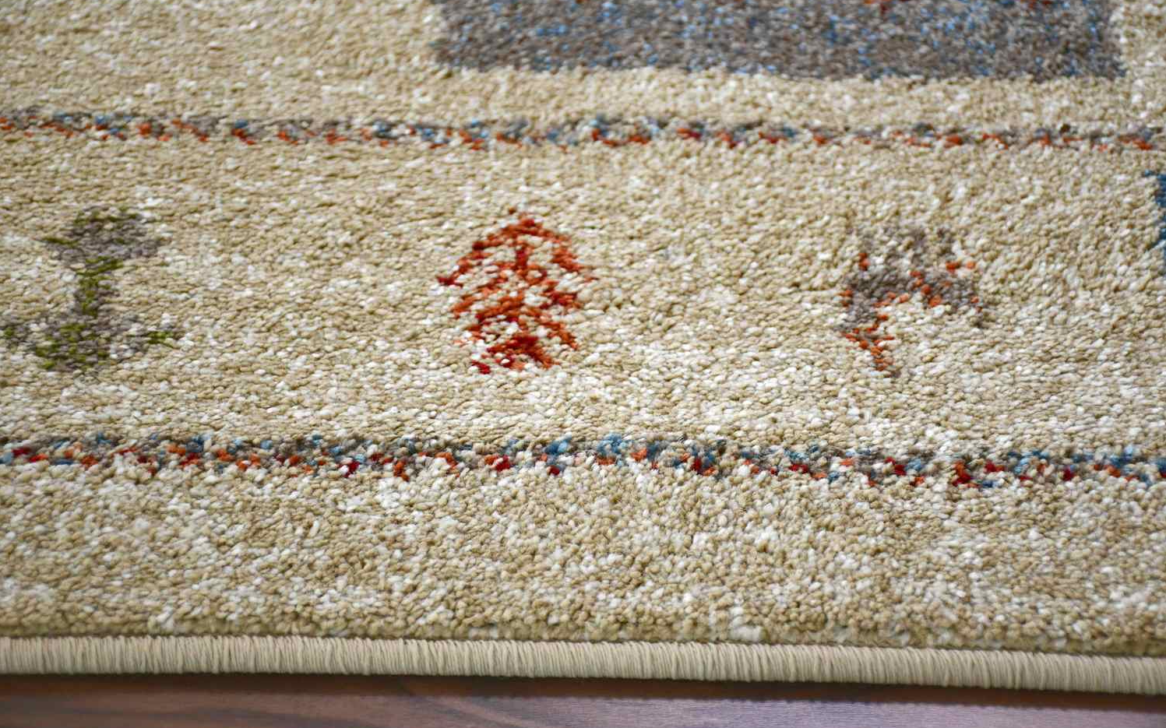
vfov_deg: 13.8
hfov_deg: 21.9
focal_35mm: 95
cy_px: 356
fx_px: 3018
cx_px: 583
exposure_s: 1/250
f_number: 5
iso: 1600
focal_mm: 62
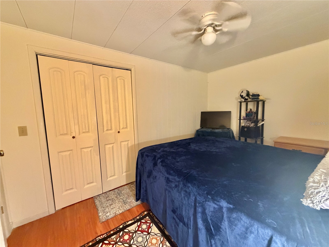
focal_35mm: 14
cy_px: 124
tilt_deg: -5.8
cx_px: 164
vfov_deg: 85.7
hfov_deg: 102.1
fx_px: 133
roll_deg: +1.7
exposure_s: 1/60
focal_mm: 2.22
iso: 640
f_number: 2.2
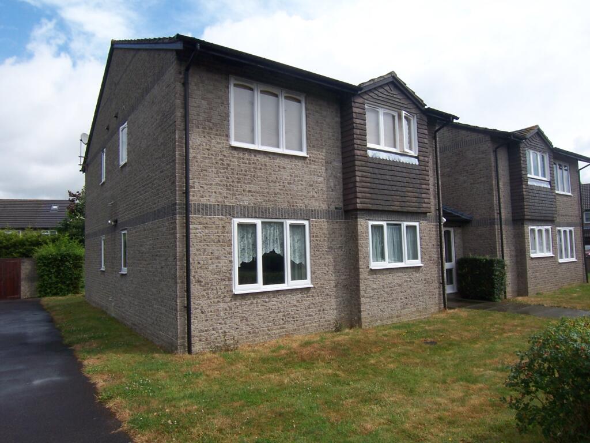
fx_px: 392
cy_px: 222
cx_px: 295
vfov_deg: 58.9
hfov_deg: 73.9
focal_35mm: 23
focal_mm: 3.8
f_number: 5.6
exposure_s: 1/250
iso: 64
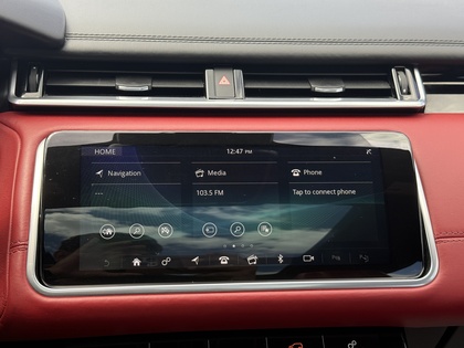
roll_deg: -1.5
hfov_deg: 39.7
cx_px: 232
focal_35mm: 48
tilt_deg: -21.0
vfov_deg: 30.3
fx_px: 643
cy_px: 174
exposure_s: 1/100
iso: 64
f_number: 1.78
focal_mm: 6.76
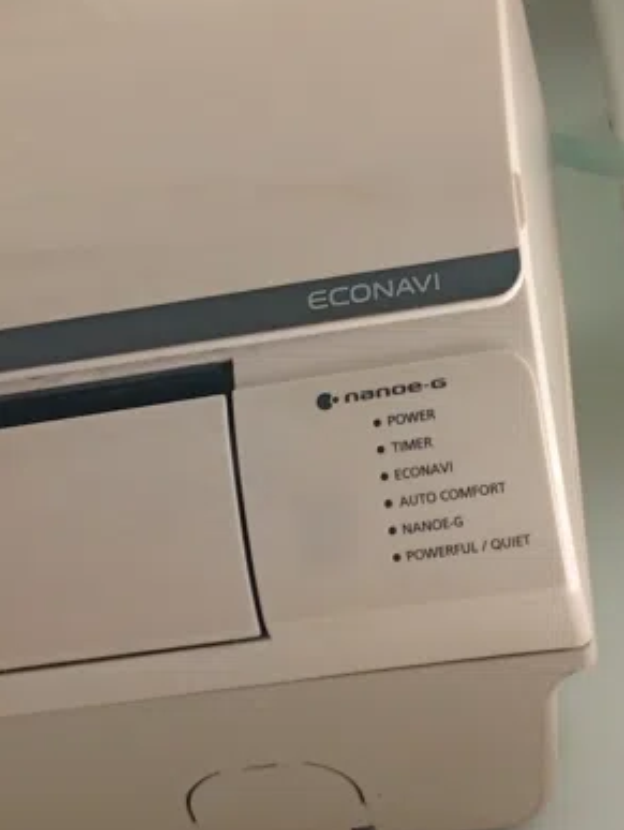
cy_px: 423
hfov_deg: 21.0
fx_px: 1680
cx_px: 320
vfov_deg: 27.8
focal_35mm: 70
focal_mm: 3.98
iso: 793
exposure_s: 1/20
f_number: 1.8
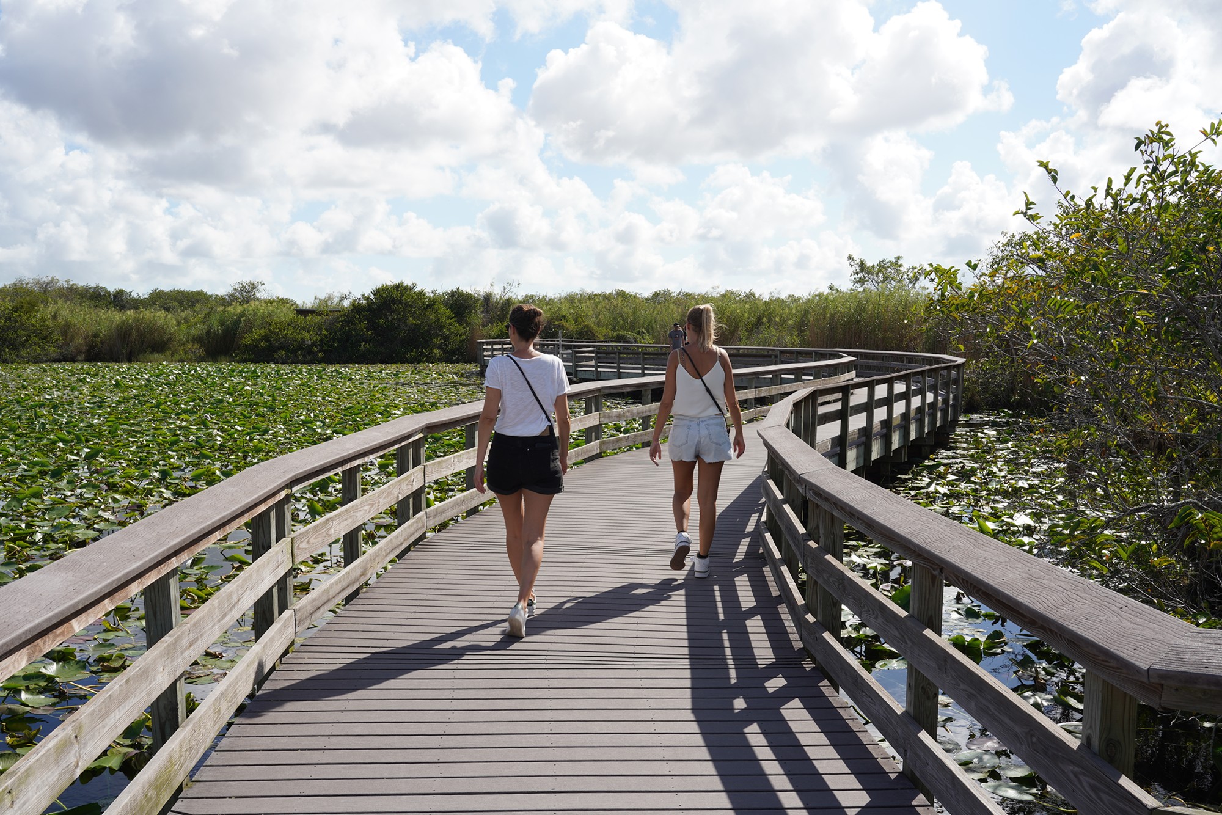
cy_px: 408
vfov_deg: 36.9
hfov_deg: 53.1
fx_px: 1222
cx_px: 611
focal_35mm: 36
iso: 100
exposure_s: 1/100
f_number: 14
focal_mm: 36
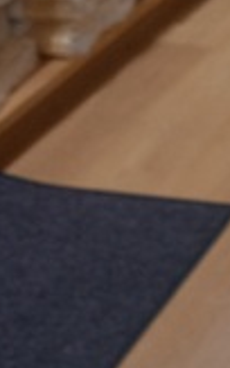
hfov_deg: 9.6
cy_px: 260
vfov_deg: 19.9
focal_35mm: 104
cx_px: 699
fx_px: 1042
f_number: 1.8
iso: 160
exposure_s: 1/60
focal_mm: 4.65
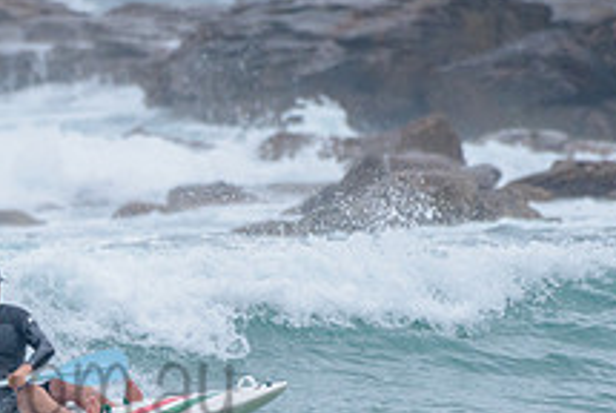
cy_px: 304
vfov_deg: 0.8
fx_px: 28323
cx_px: -28
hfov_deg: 1.2
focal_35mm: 1653
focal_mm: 500
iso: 500
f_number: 5.6
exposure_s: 1/1250
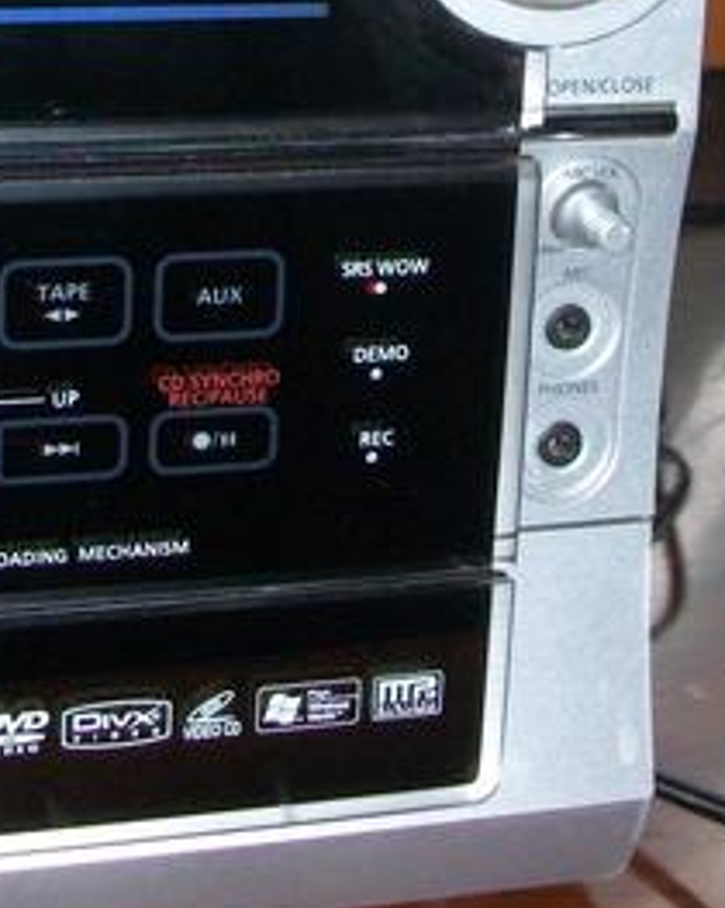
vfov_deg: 19.5
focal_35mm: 95
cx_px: 376
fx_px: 2551
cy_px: -38
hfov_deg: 16.2
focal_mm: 5.7
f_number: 2.8
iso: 120
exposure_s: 1/60
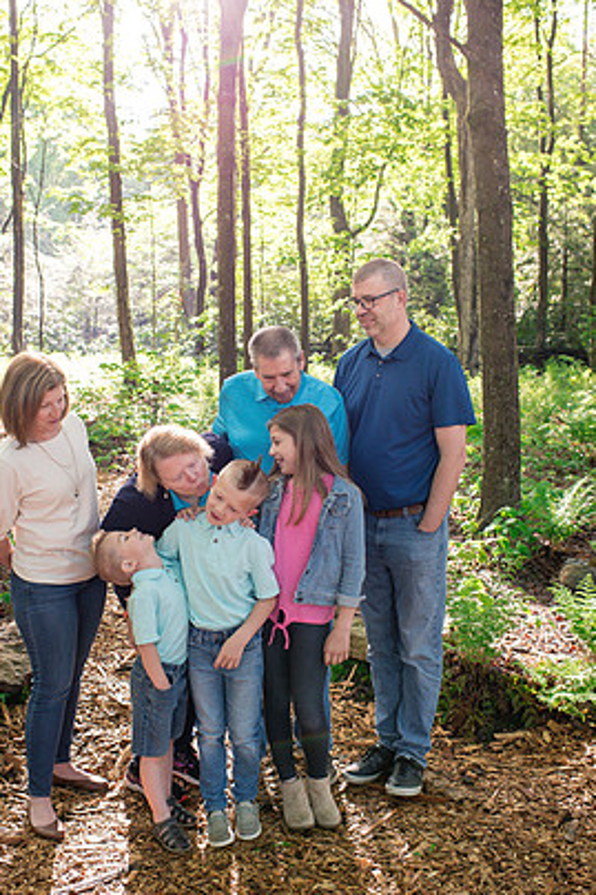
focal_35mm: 39
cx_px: 277
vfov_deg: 49.5
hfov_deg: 34.2
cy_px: 474
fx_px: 969
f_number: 5.6
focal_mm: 35
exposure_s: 1/250
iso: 800
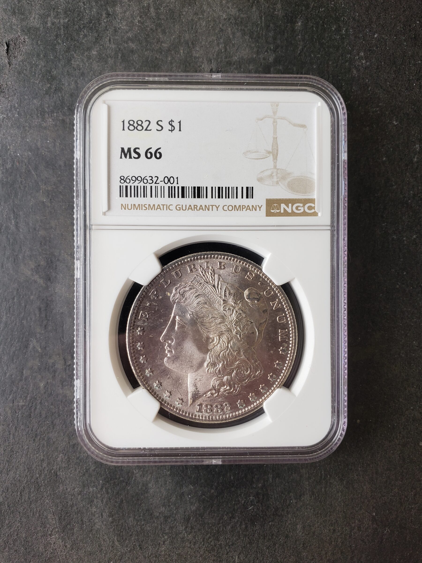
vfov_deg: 67.3
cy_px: 282
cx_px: 211
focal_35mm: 26
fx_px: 423
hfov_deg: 53.1
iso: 80
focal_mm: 4.3
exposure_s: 1/60
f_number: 2.4
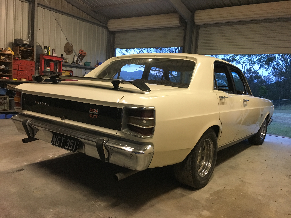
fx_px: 244
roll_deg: -3.7
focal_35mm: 29
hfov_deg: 61.7
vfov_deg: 48.2
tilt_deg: -4.2
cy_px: 109
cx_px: 146
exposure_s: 1/25
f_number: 2.2
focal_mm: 4.15
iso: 200
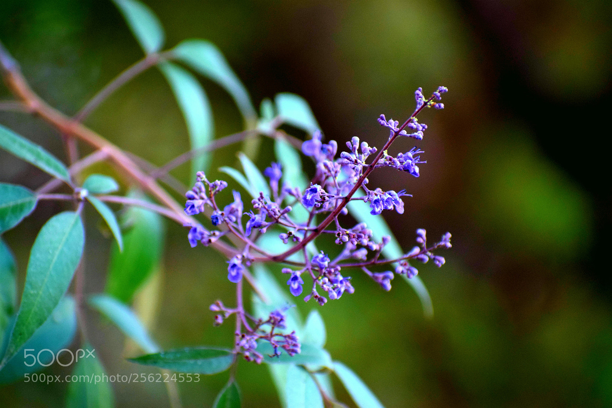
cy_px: 204
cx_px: 306
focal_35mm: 450
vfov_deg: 3.1
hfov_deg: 4.6
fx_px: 7648
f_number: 6.3
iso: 1400
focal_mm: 300
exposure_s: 1/125
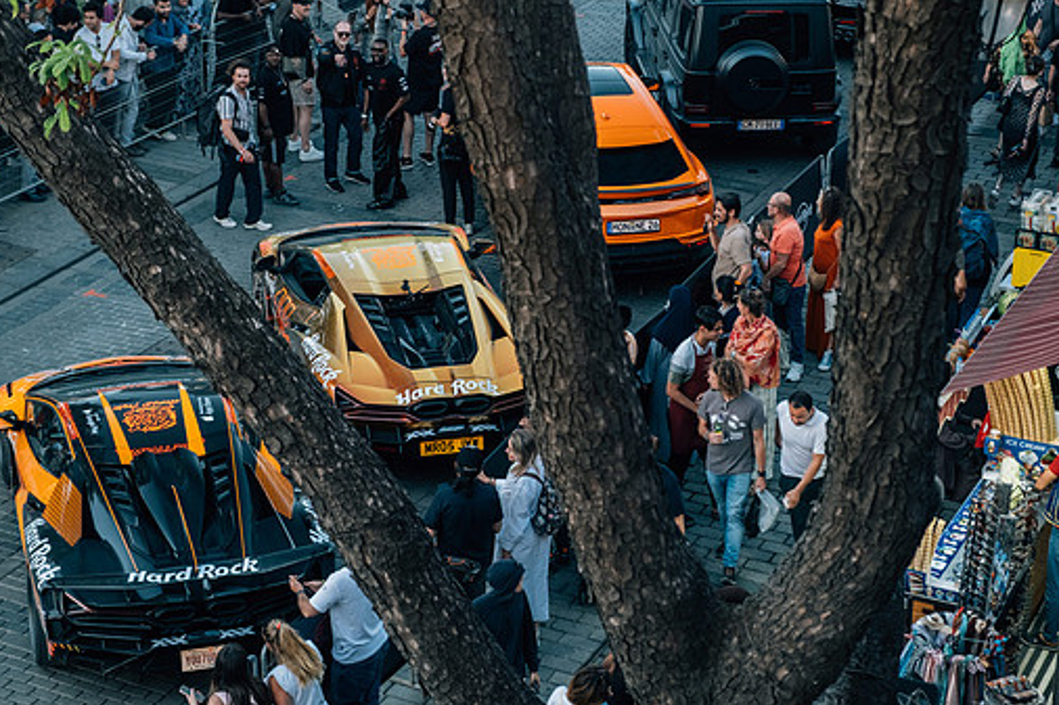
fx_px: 2294
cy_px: 348
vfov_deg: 17.5
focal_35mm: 78
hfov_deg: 26.0
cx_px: 578
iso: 800
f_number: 3.2
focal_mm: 45.5
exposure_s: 1/250
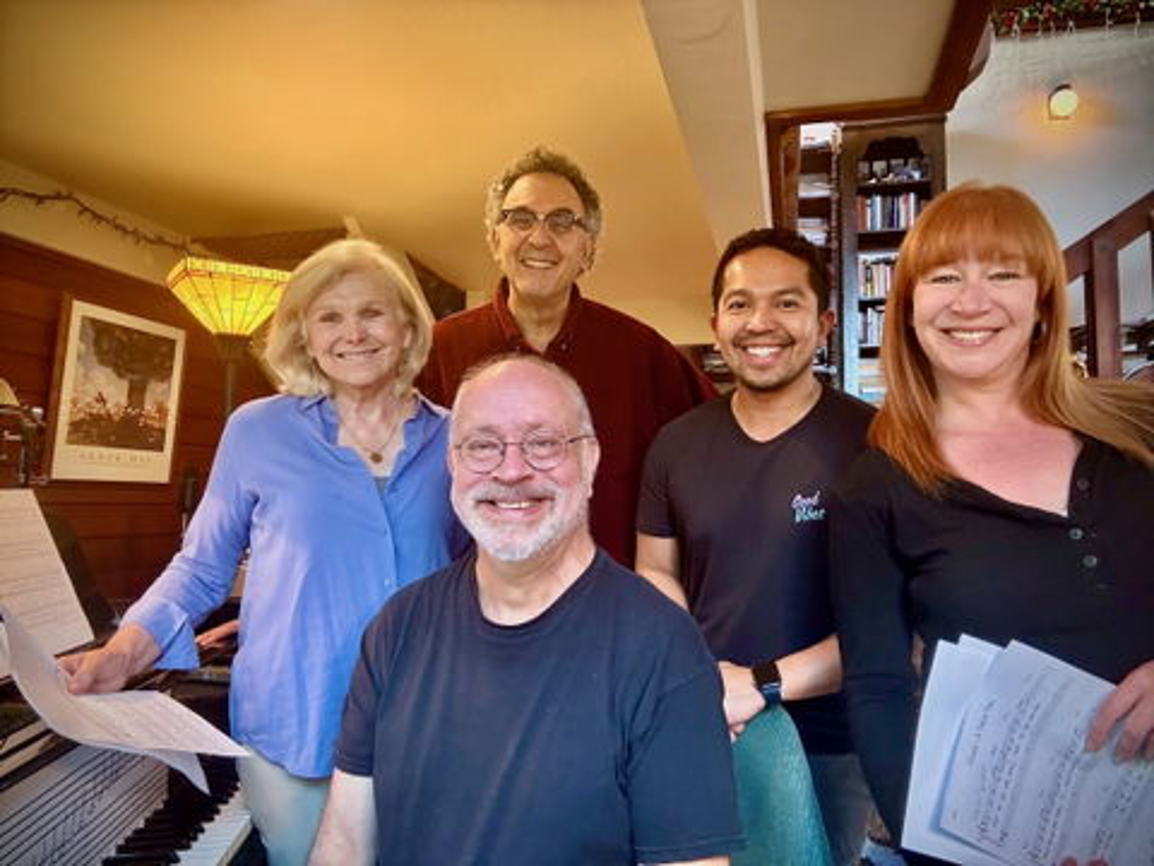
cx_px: 577
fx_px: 767
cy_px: 433
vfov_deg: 58.9
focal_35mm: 23
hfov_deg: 73.9
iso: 320
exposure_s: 1/60
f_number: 1.9
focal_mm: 2.69
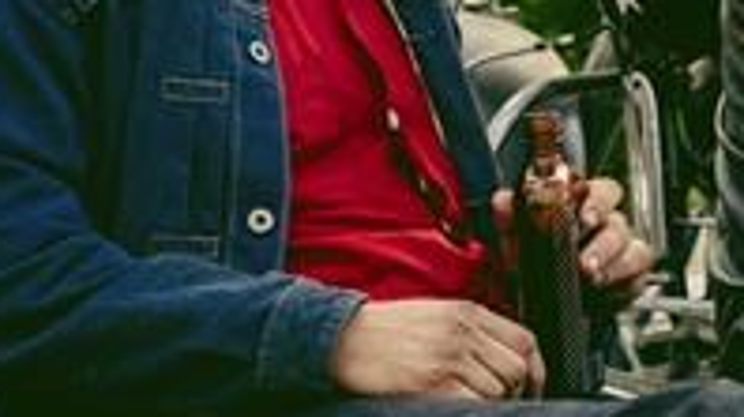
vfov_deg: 5.7
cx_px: 838
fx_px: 4199
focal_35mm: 213
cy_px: 182
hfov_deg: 10.0
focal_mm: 41.4
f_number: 4.5
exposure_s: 1/320
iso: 400
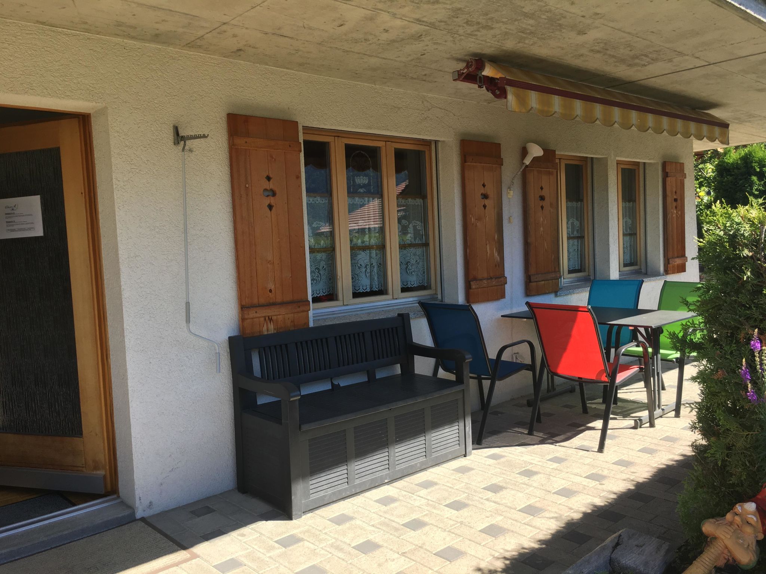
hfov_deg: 61.7
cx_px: 383
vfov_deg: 48.2
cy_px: 287
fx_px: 642
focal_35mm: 29
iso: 25
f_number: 2.2
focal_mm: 4.15
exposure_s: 1/370
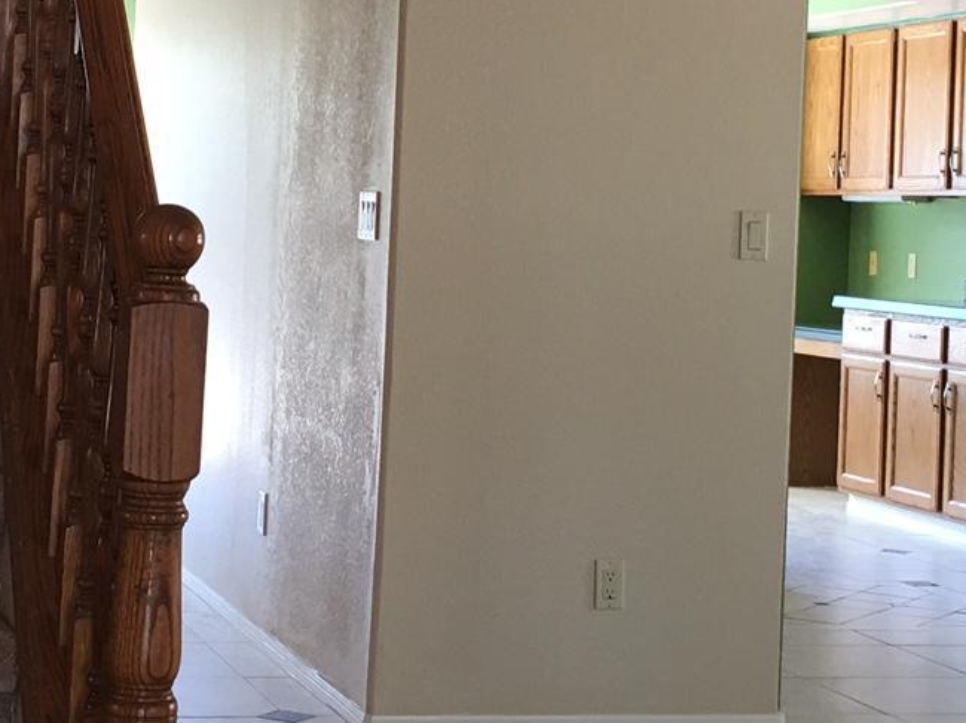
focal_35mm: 90
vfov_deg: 16.3
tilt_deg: +3.1
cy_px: 150
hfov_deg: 21.7
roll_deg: -2.9
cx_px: 361
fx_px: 2511
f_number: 2.2
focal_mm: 4.15
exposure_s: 1/15
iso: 25
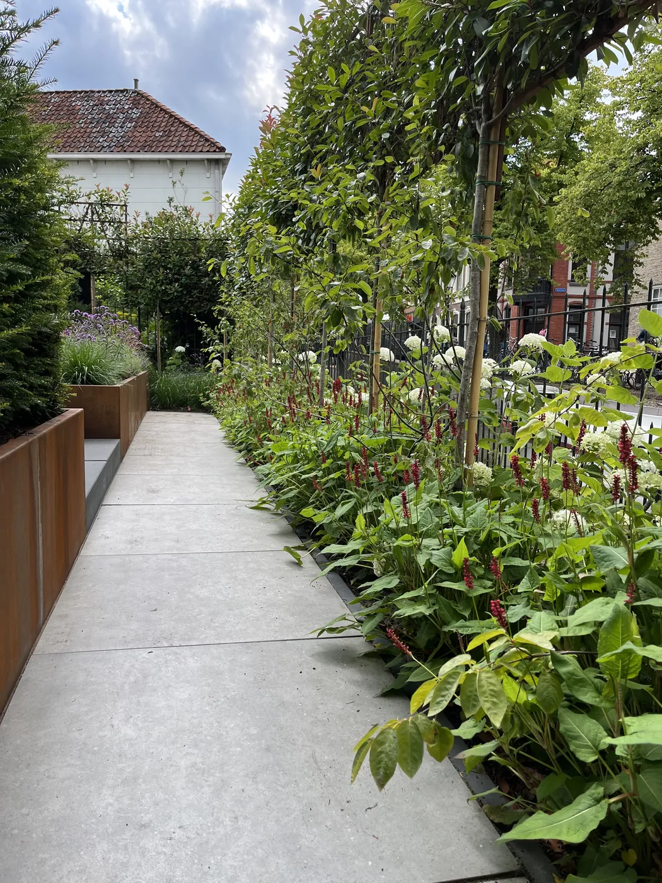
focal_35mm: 26
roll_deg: -1.1
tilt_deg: -6.6
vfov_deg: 67.3
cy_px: 442
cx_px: 331
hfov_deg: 53.1
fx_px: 663
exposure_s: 1/1721
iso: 50
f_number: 1.6
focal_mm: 5.1
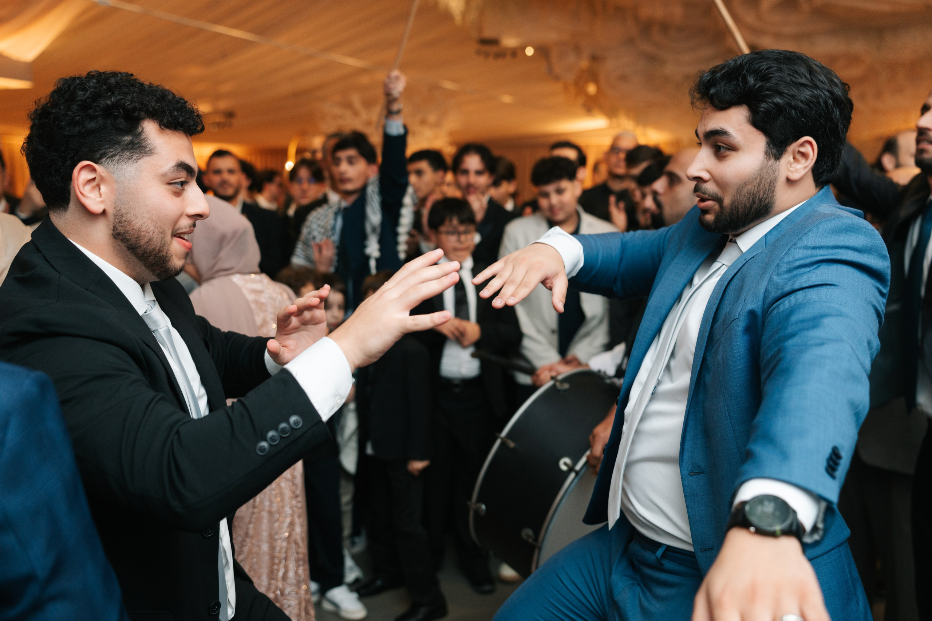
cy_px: 310
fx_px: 924
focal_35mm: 36
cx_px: 466
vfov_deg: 37.2
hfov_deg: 53.5
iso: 1000
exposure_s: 1/200
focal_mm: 35
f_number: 2.8
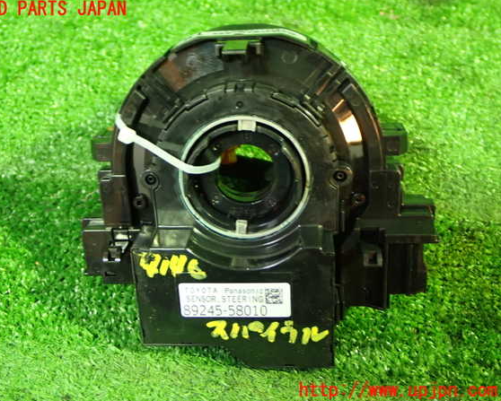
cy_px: 200
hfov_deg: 42.9
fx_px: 638
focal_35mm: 43
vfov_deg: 34.9
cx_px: 233
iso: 800
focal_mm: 7.31
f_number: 2.8
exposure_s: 1/13
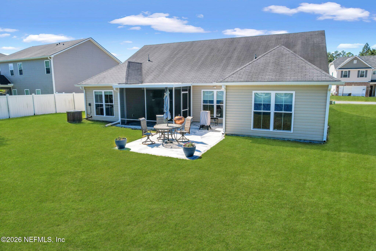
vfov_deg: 57.2
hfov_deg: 78.6
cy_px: 126
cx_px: 188
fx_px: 230
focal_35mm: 22
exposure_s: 1/2000
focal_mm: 8.38
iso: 130
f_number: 2.8
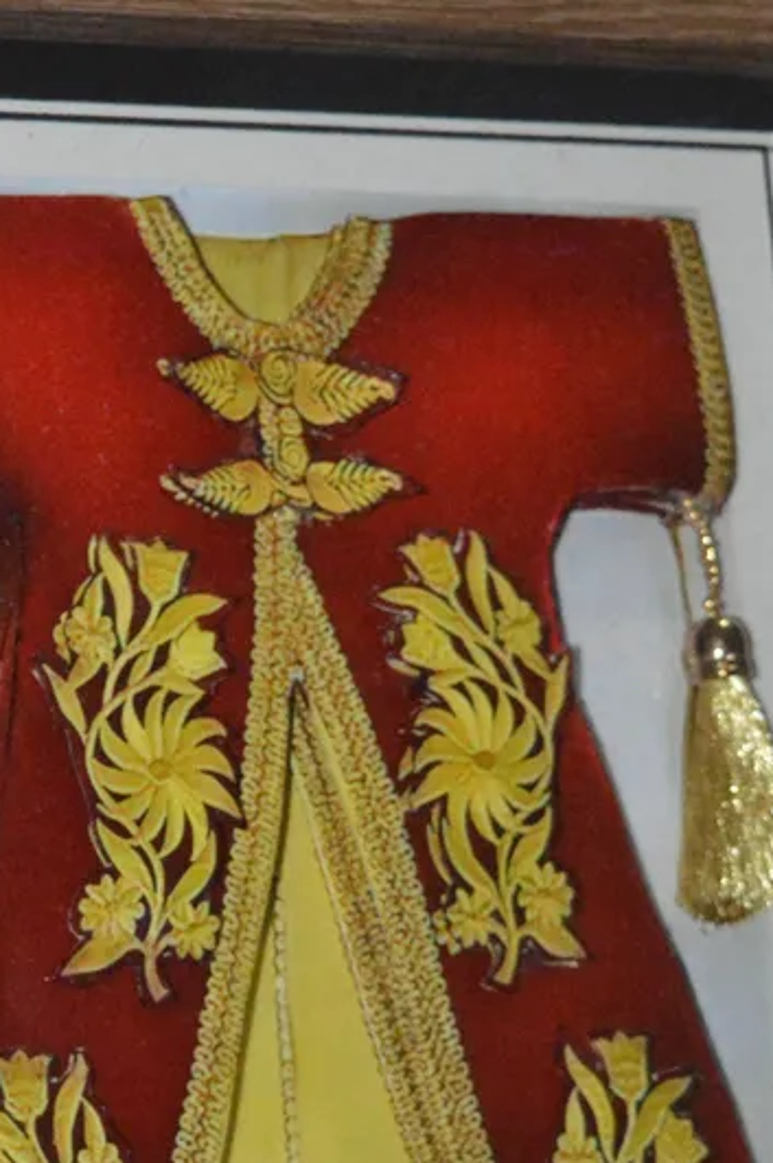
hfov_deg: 7.5
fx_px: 5905
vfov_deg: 11.2
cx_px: 268
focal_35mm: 183
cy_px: 607
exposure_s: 1/60
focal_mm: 36
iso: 3200
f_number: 4.8
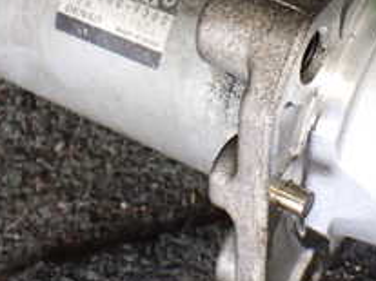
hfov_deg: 22.4
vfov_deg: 16.5
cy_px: -13
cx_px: 262
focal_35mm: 87
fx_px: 944
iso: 800
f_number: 2.3
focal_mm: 5.4
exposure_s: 1/125
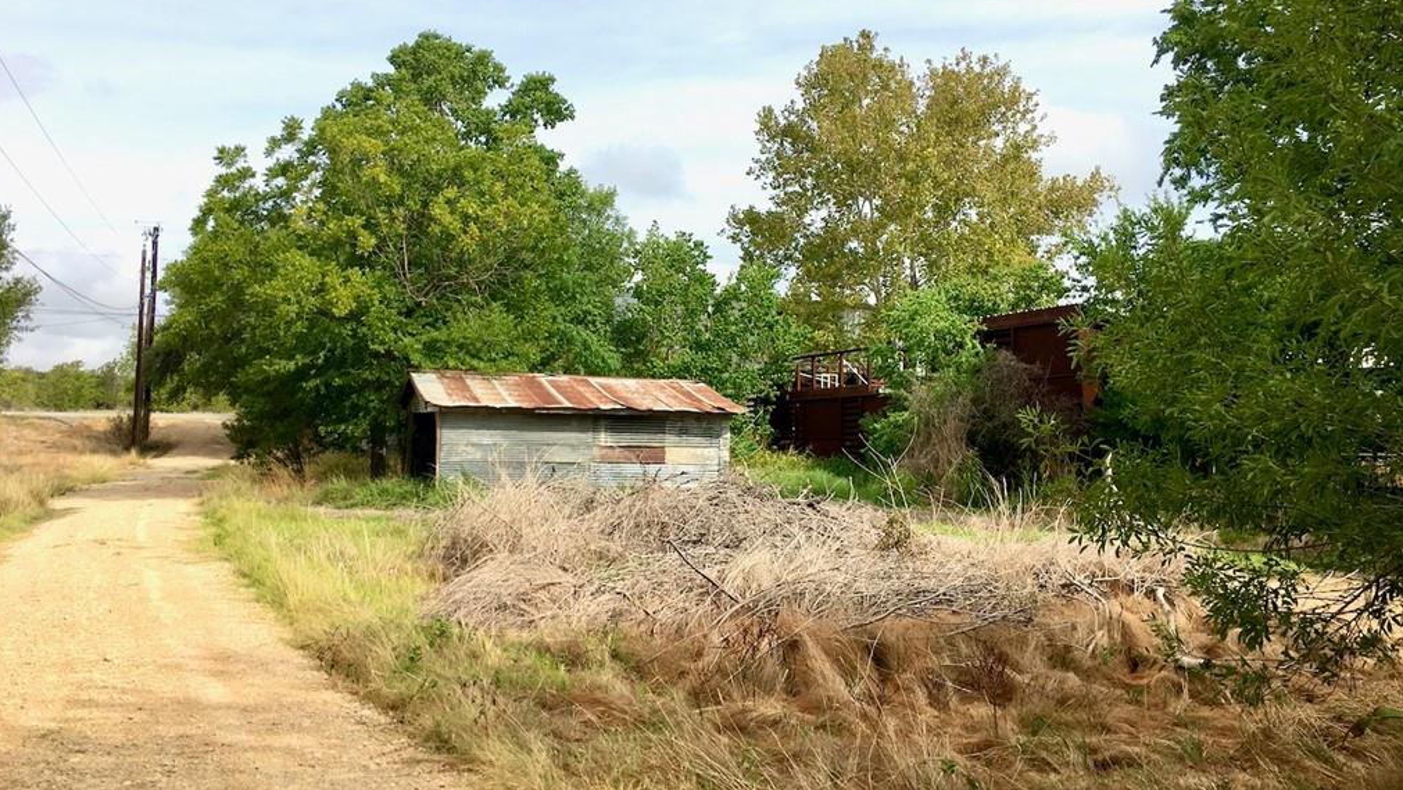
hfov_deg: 61.0
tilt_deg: +7.1
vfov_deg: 36.6
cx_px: 697
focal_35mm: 32
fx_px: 1191
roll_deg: -1.2
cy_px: 347
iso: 25
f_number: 2.2
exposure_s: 1/905
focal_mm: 4.15
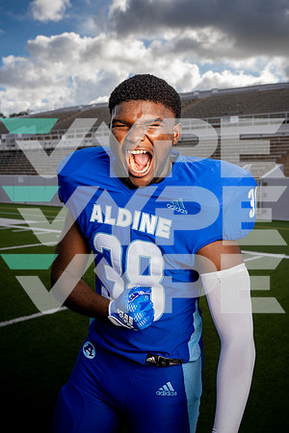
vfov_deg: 46.4
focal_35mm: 42
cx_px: 144
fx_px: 506
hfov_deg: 31.9
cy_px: 216
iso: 80
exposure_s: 1/250
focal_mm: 42
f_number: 8
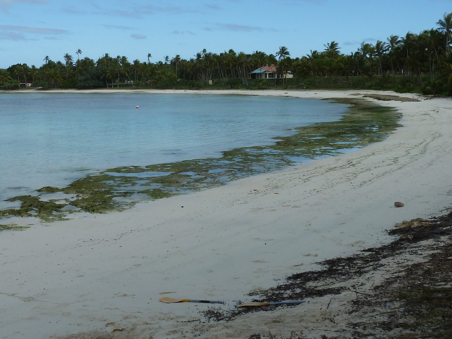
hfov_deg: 41.8
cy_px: 109
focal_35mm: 45
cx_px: 176
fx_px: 588
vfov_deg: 31.9
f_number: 5
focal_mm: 4.1
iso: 80
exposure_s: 1/500
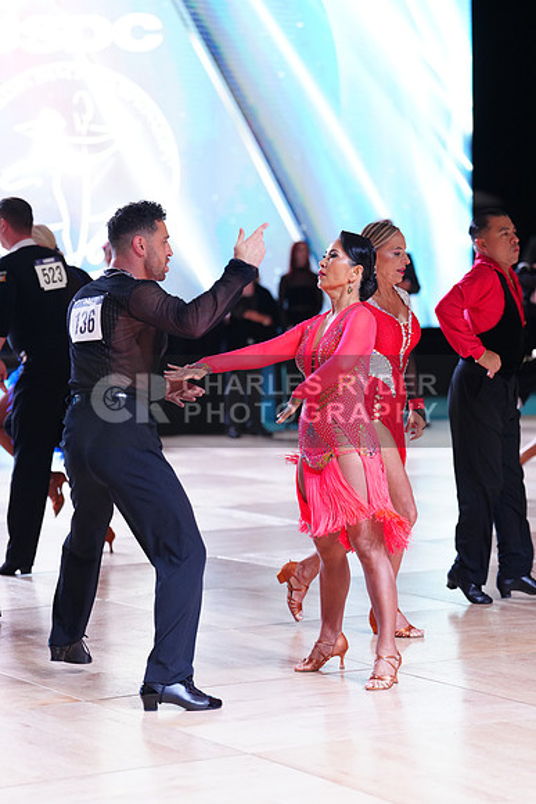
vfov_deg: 18.1
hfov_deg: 12.1
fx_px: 2522
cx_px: 268
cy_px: 402
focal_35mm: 113
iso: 1600
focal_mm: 113
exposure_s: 1/500
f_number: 2.8
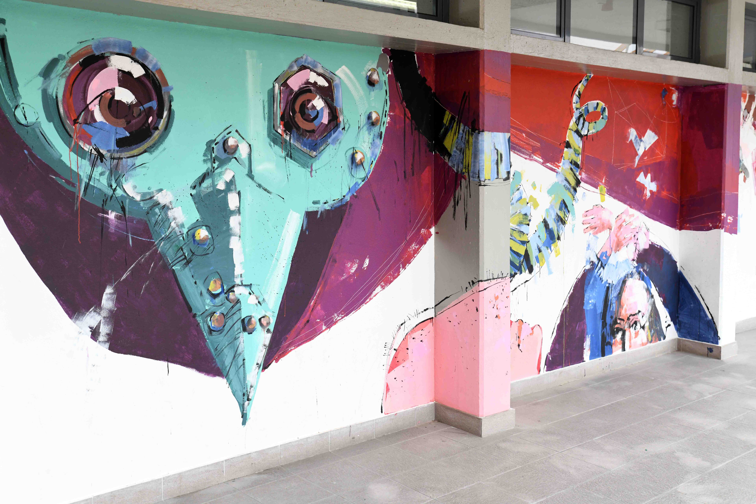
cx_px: 378
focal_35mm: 40
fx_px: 840
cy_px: 252
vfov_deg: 33.4
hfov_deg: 48.5
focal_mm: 40
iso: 1000
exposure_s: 1/80
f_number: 4.5
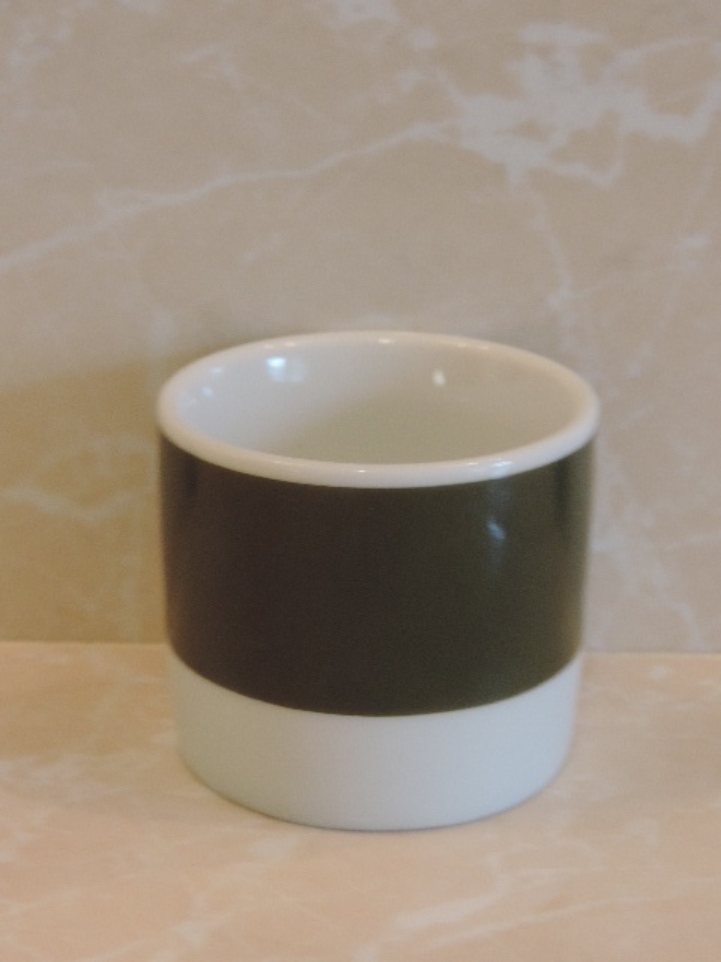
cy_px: 481
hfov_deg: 17.4
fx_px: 2361
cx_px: 360
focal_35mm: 85
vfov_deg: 23.0
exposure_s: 1/25
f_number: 4
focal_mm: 15.1
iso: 400
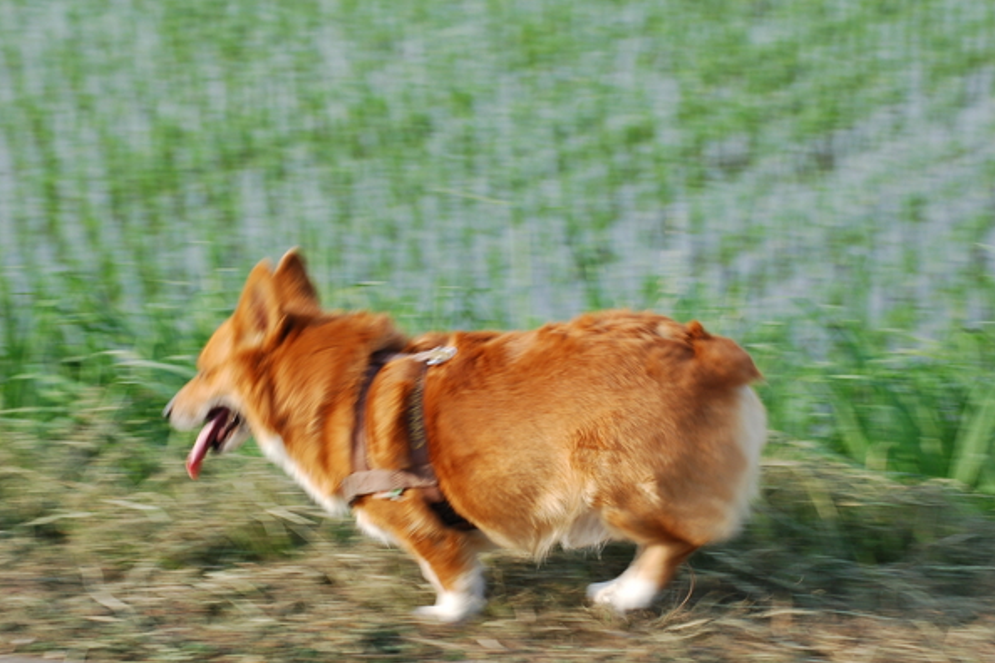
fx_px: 3261
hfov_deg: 17.3
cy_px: 331
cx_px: 501
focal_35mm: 118
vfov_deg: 11.6
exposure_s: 1/100
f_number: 11
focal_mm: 78
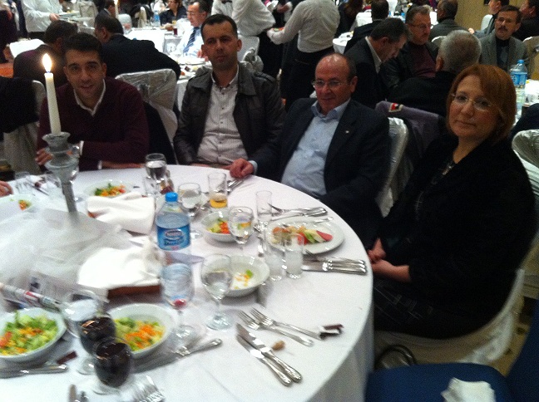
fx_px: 544
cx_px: 270
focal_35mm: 35
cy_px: 201
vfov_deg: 40.6
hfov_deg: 52.7
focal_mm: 3.85
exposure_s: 1/15
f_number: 2.8
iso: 400
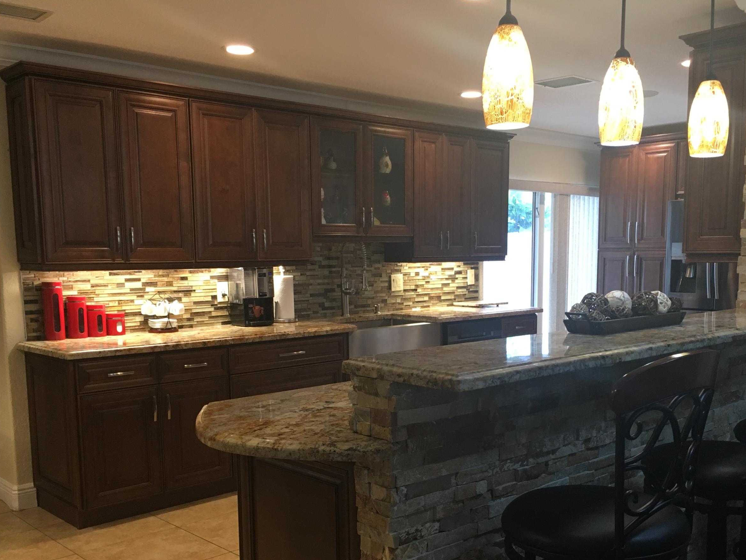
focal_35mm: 37
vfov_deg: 38.4
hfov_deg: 50.0
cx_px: 416
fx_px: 797
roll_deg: -0.3
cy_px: 356
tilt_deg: -7.2
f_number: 2.2
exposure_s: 1/30
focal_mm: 4.15
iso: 100
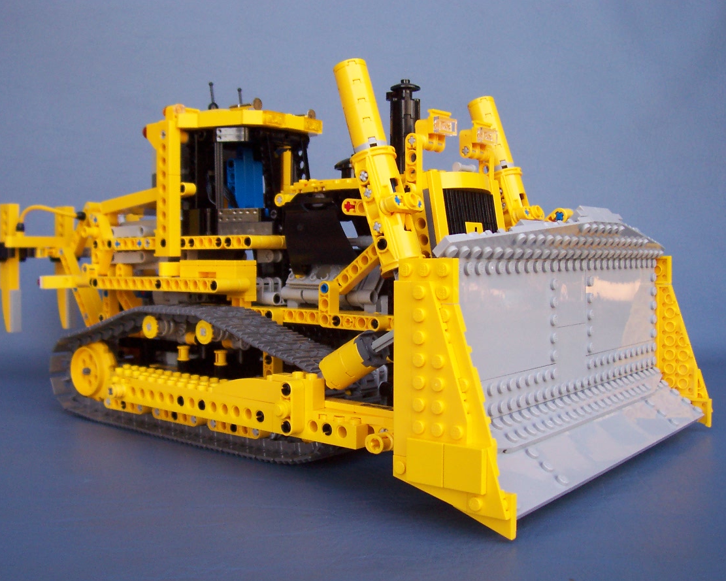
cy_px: 293
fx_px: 838
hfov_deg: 46.8
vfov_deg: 38.2
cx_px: 357
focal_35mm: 39
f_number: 2.8
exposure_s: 1/125
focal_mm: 5.6
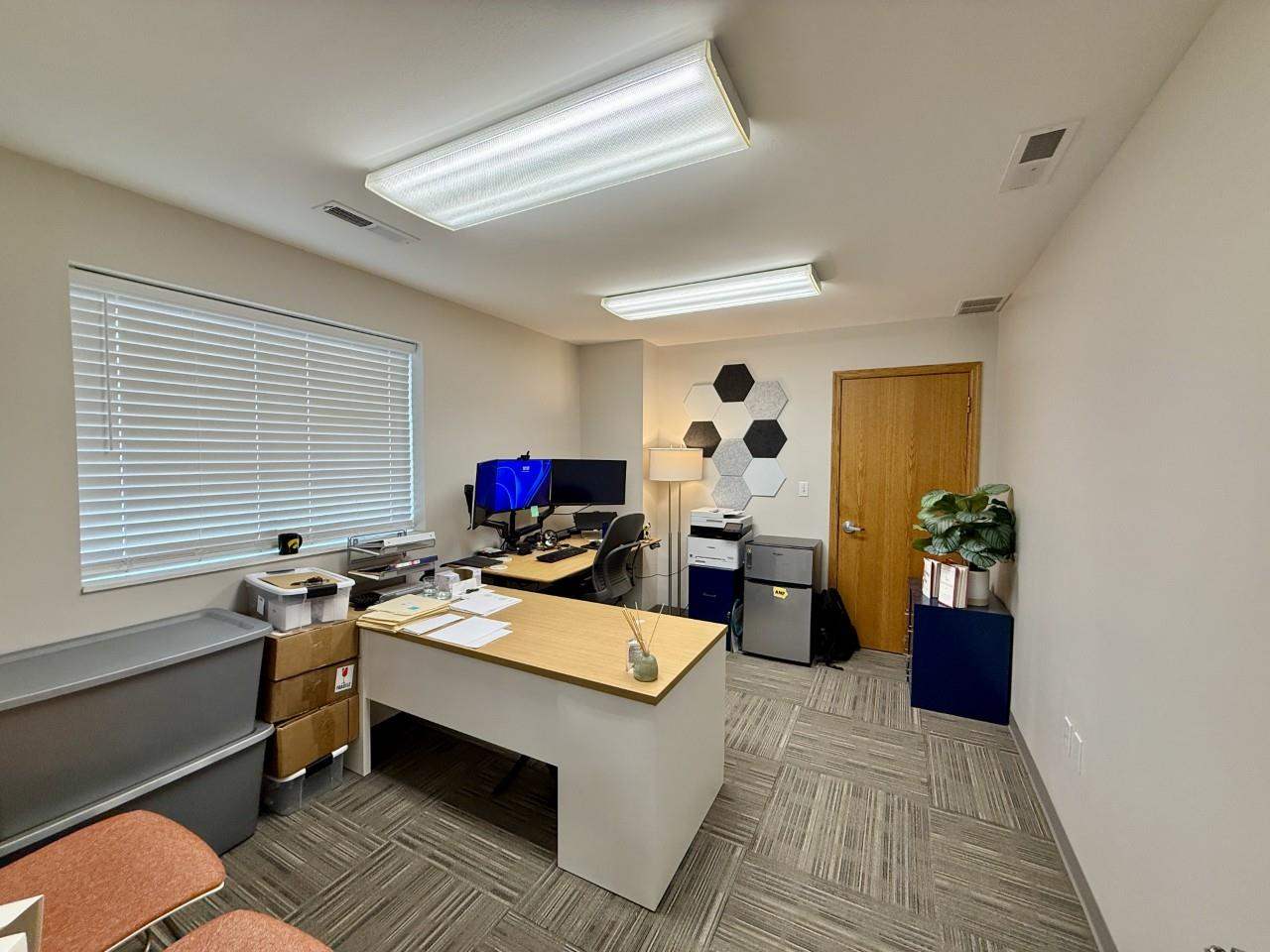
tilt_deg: -2.1
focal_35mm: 14
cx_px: 635
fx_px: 514
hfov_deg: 102.1
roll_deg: -0.5
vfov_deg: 85.7
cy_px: 476
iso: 160
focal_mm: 2.22
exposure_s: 1/120
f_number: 2.2
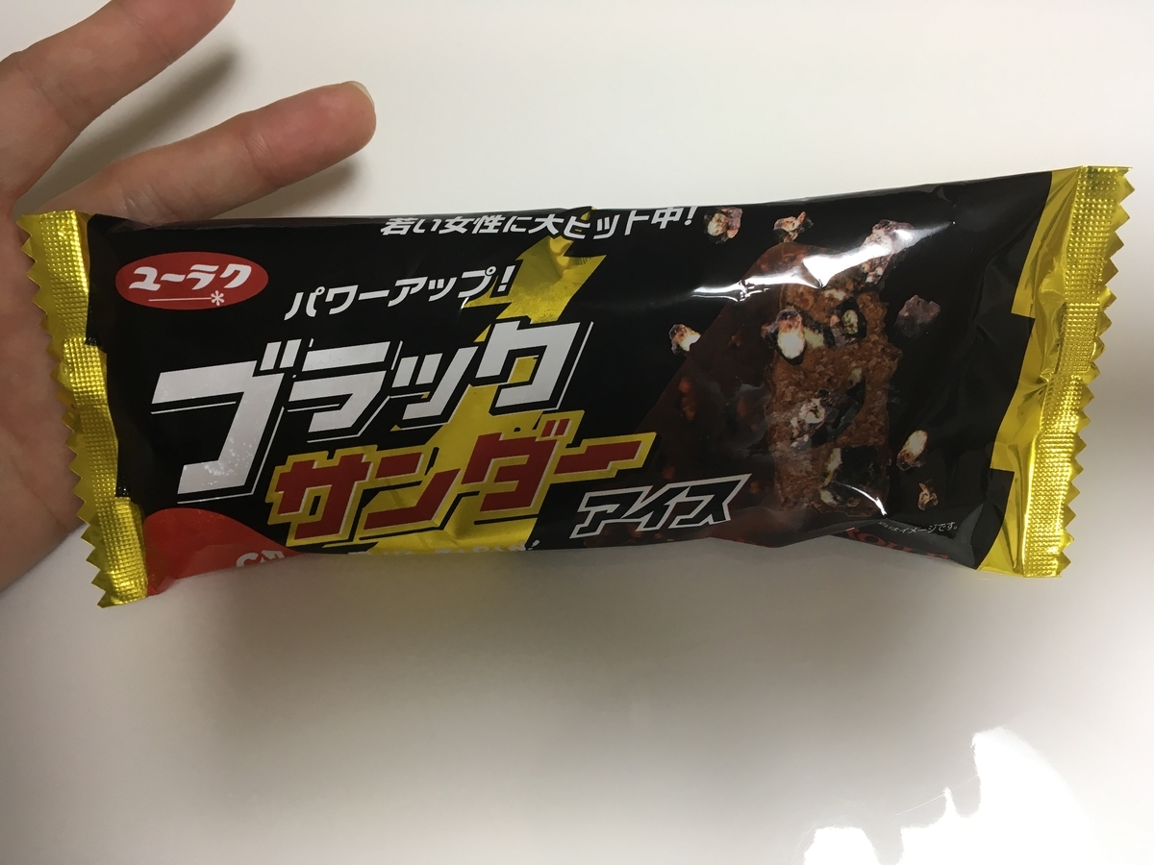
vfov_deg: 48.2
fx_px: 967
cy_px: 432
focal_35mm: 29
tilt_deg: -73.9
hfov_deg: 61.7
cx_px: 577
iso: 50
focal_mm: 4.15
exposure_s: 1/30
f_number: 2.2
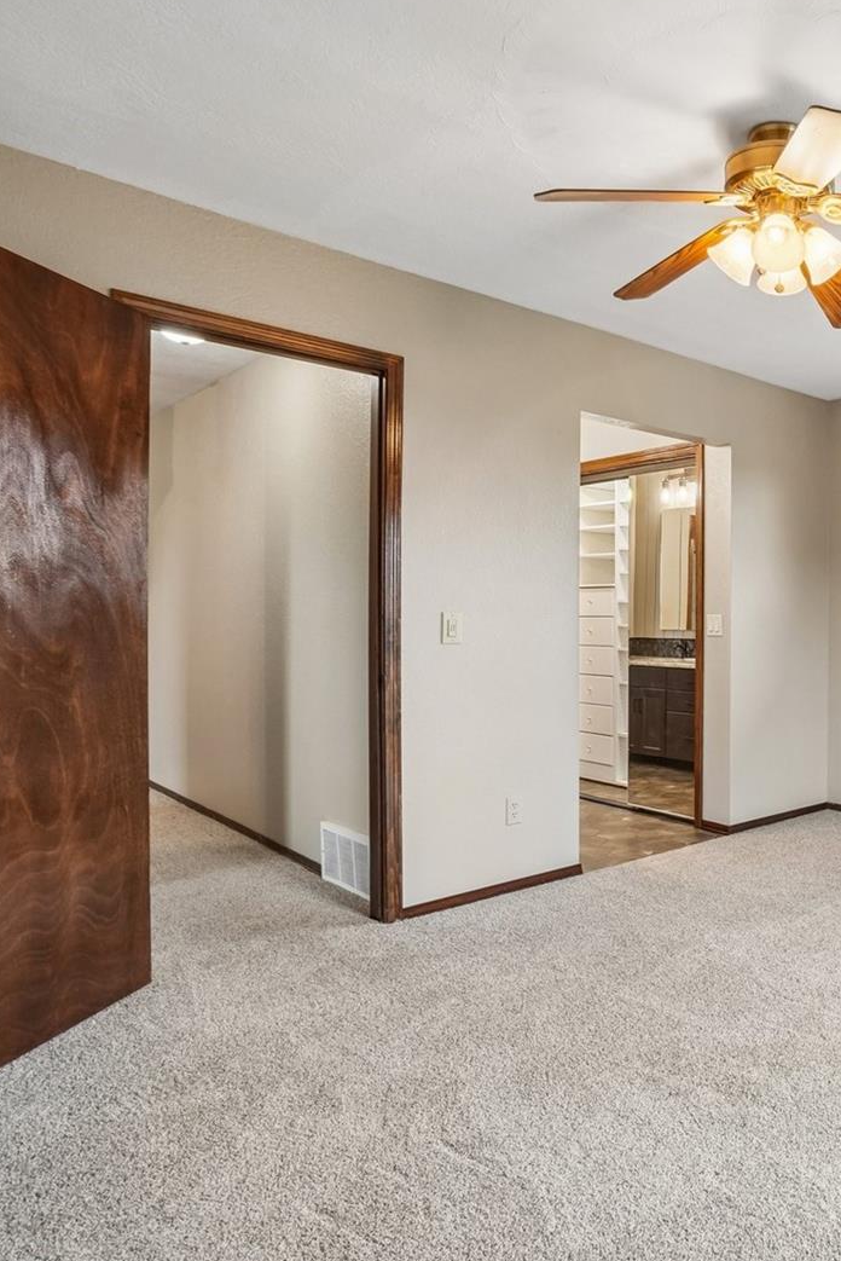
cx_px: 823
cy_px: 627
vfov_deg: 76.1
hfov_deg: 46.9
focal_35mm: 23
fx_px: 805
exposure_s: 1/13
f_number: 8
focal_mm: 10
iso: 320
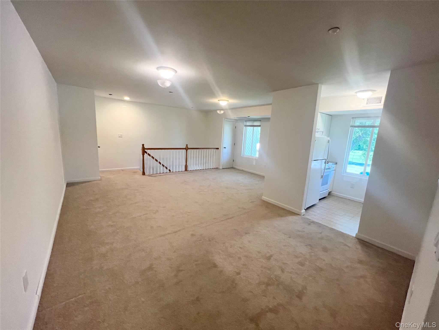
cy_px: 165
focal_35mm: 13
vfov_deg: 89.9
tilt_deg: -9.4
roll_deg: -3.4
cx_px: 220
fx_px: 165
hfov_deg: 106.2
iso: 200
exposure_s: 1/120
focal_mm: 1.57
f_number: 1.8
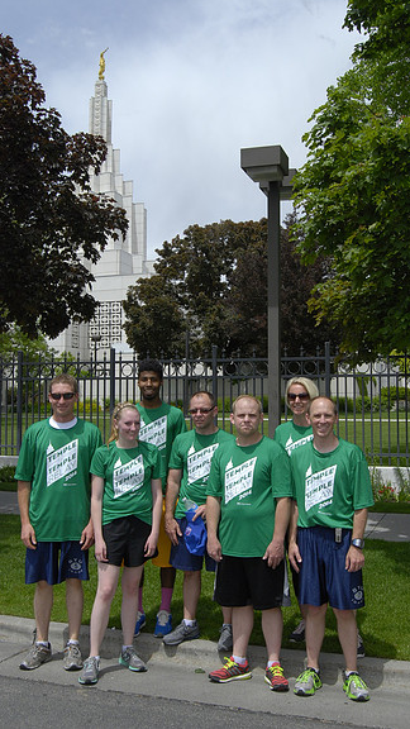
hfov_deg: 31.2
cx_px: 225
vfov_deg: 52.8
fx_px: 734
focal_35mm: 38
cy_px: 363
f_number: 10
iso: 400
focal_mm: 24
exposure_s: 1/800
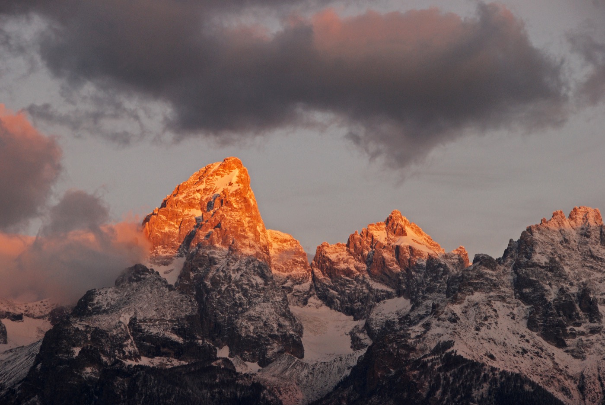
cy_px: 202
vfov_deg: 9.7
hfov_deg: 14.4
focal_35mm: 142
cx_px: 302
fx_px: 2398
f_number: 9
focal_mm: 95
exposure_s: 1/125
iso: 400
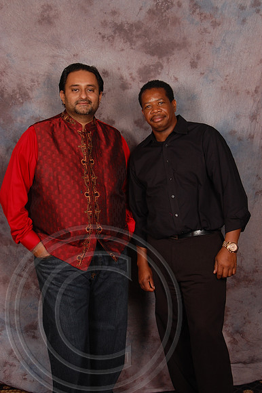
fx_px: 574
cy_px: 196
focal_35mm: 52
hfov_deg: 25.7
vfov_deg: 37.9
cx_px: 131
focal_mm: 35
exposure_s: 1/400
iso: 200
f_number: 10
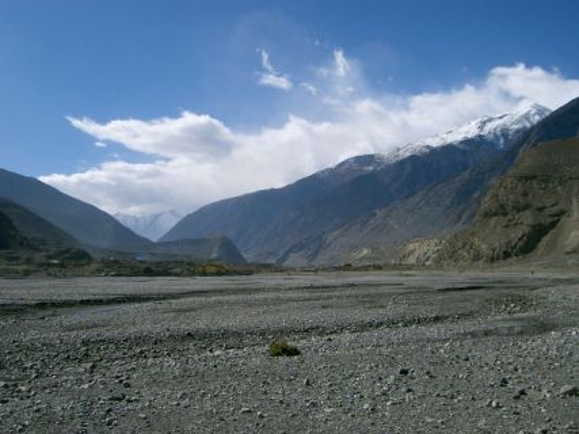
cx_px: 290
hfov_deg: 47.9
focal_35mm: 39
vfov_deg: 36.8
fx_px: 652
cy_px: 217
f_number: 4.8
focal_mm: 8
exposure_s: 1/1600
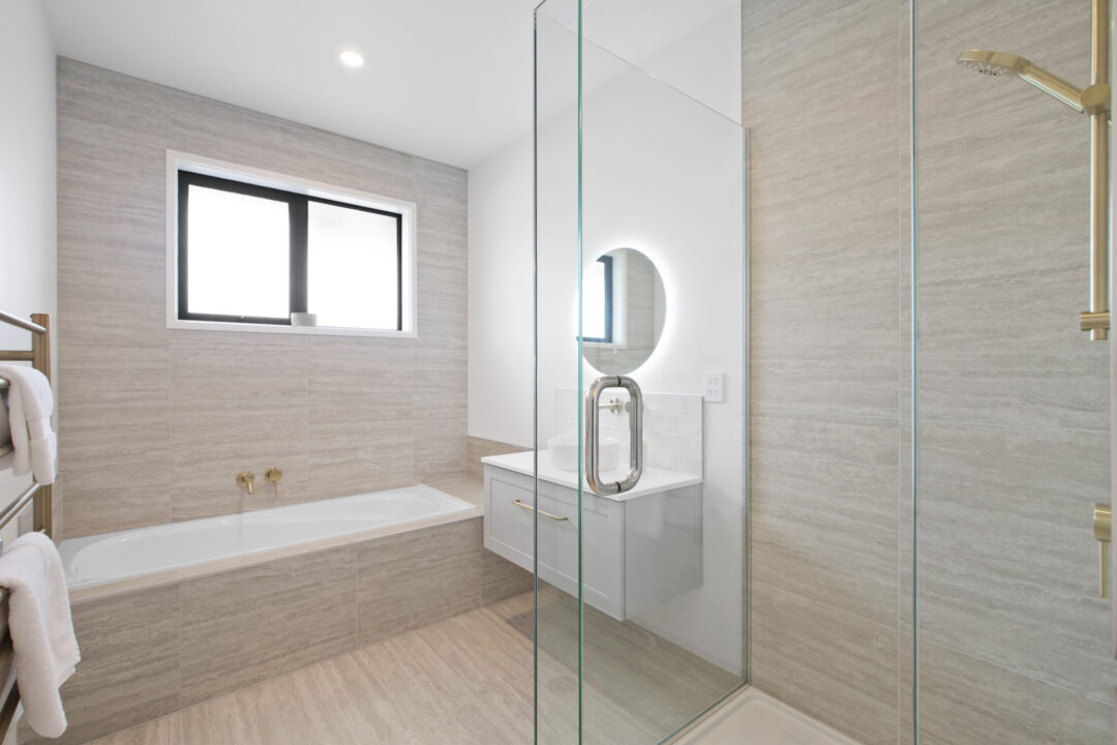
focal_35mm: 15
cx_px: 558
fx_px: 465
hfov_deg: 100.4
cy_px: 372
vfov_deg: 77.3
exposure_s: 1/3
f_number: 9
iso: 200
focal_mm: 10
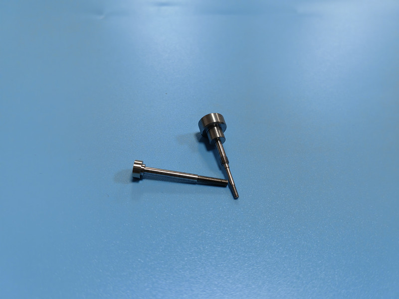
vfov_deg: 51.4
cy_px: 150
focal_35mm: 27
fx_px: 311
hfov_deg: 65.3
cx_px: 200
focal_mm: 5.54
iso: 250
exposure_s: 1/100
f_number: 1.8
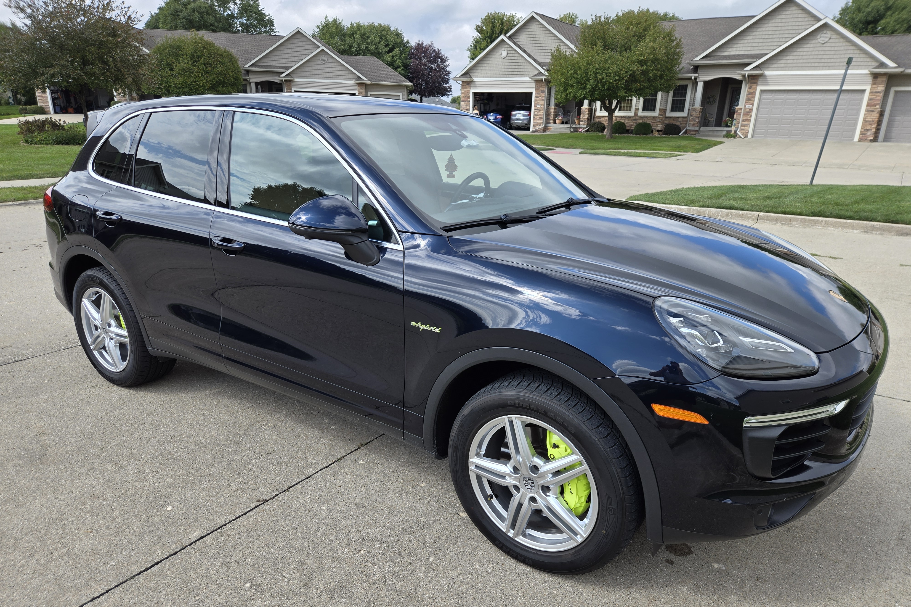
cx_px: 456
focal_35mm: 24
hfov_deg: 73.7
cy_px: 334
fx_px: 607
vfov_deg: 53.0
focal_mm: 5.4
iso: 25
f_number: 1.8
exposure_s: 1/978
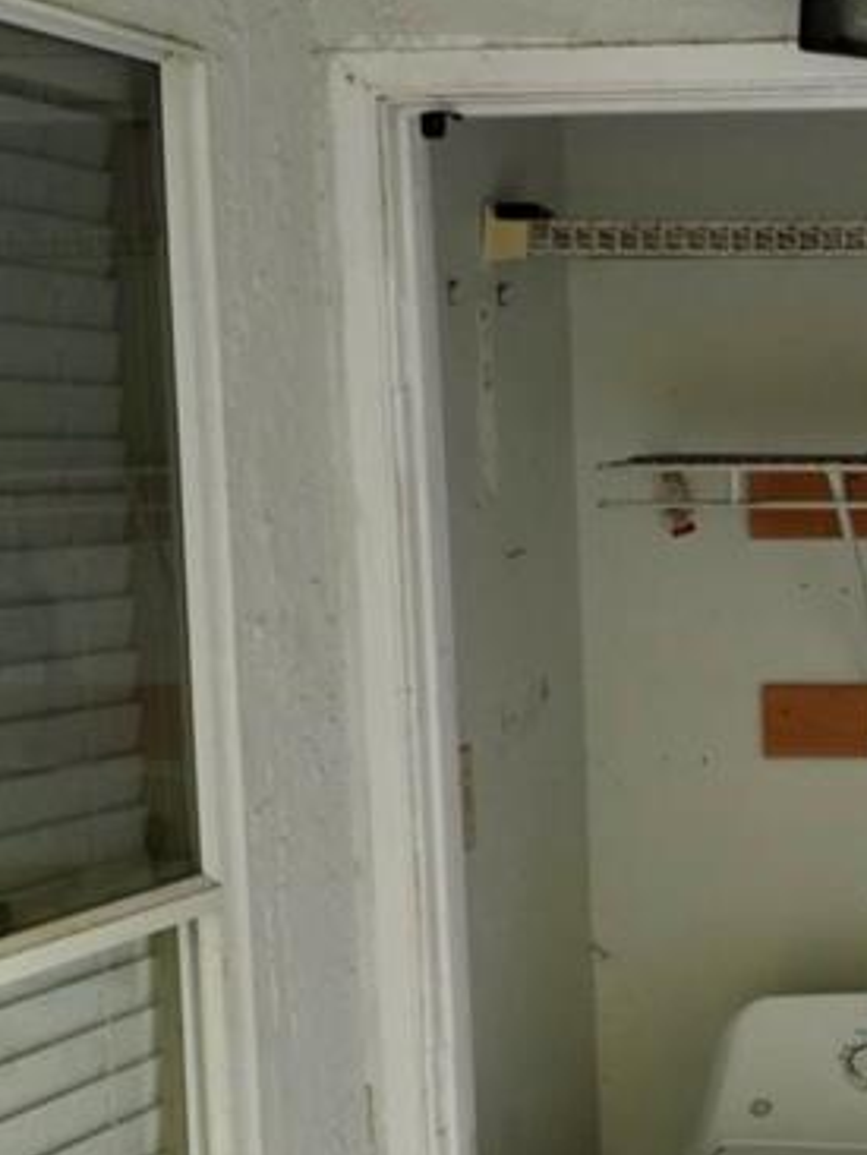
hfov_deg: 13.6
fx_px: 3469
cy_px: 1063
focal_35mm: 104
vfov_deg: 18.5
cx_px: 1209
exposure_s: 1/160
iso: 2000
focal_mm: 33
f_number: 4
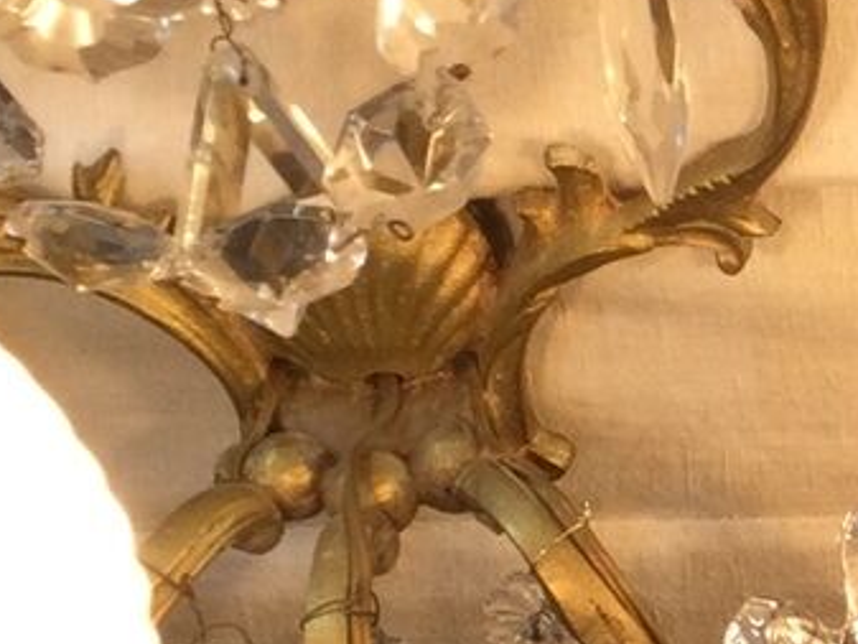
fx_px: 4562
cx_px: 1494
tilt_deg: -36.7
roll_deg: +0.4
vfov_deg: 8.1
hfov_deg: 10.2
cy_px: 323
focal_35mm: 184
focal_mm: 3.3
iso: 25
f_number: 2.4
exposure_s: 1/100
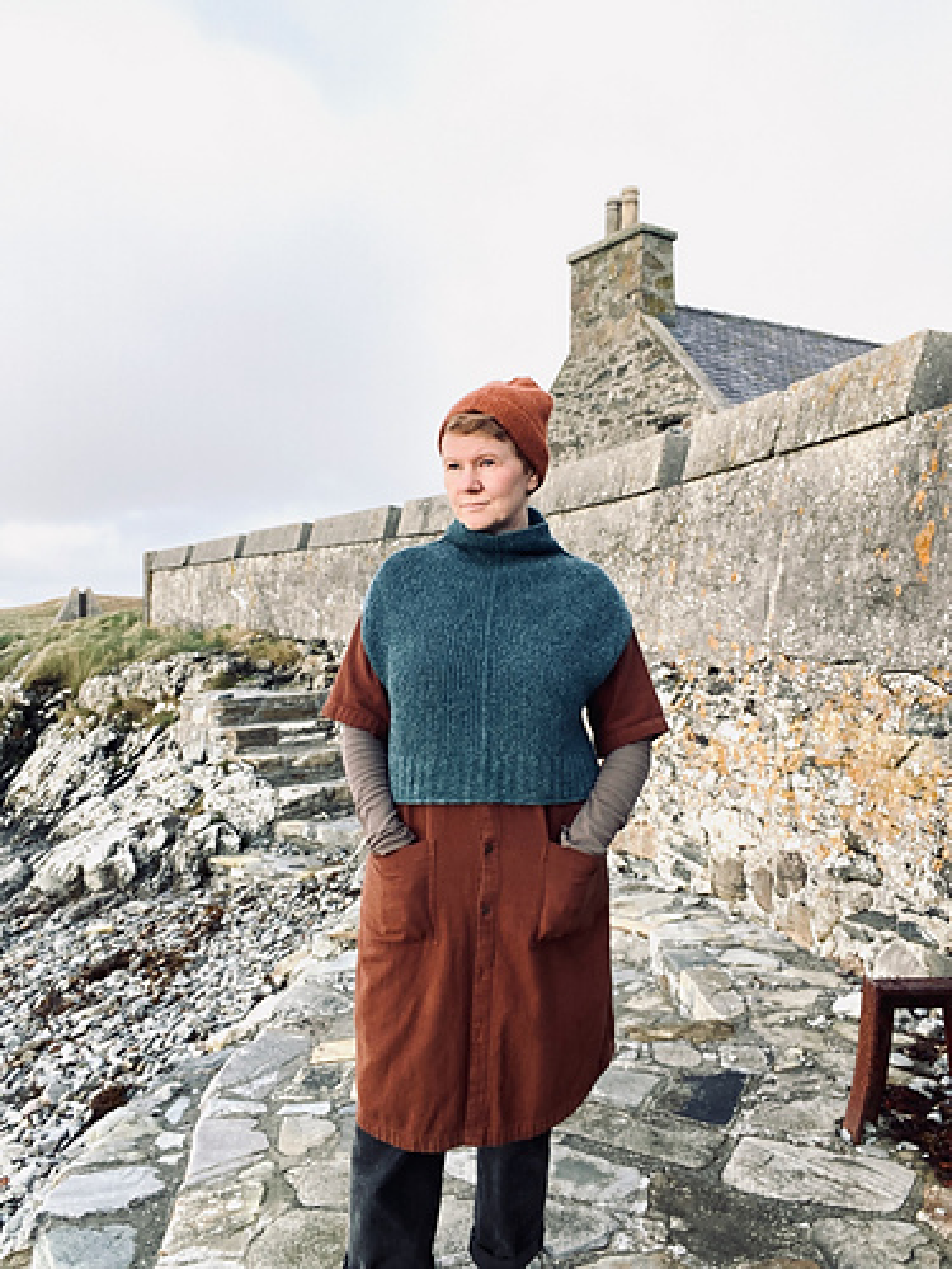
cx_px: 476
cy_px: 634
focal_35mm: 30
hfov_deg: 46.8
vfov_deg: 60.0
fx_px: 1100
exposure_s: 1/289
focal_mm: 2.71
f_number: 2.2
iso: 25
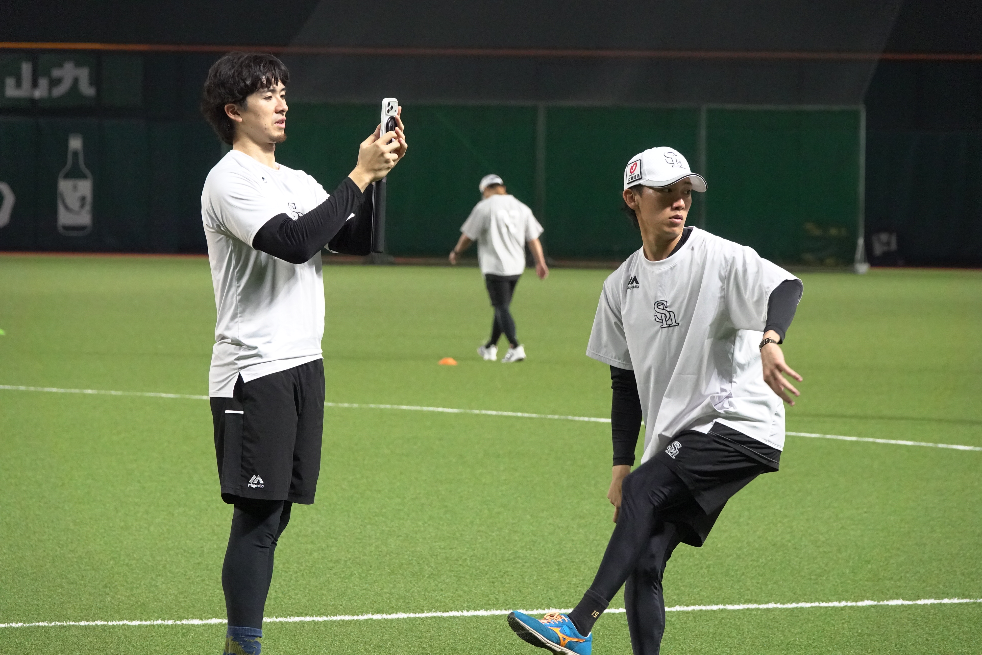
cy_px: 328
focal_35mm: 221
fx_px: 6028
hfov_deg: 9.3
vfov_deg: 6.2
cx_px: 491
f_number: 4
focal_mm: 81.1
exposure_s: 1/250
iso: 1600
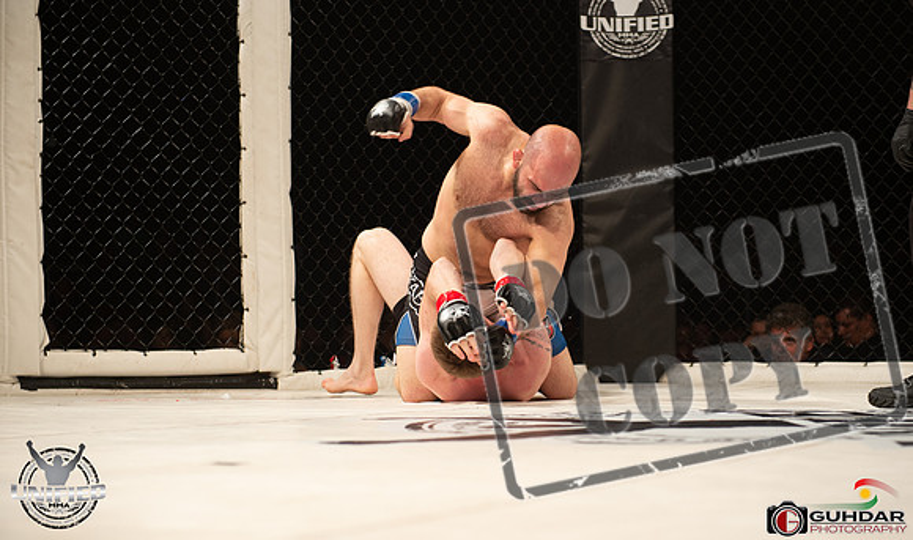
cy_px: 335
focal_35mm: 81
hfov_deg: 25.8
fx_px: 1991
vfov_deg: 15.4
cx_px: 506
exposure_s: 1/500
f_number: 4
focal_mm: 70
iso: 1600
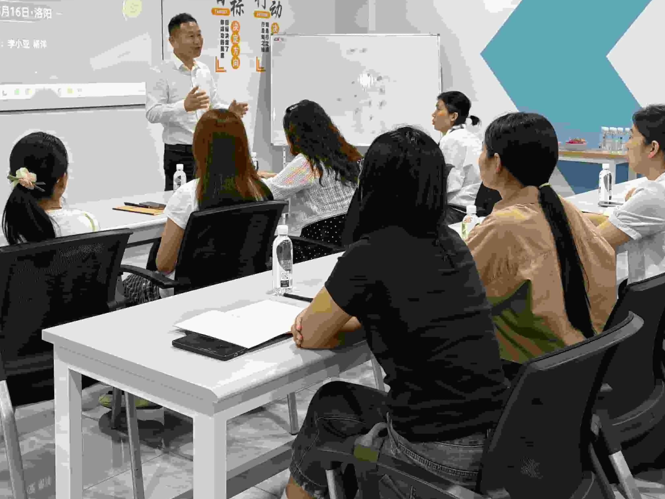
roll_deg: +0.8
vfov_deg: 31.6
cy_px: 128
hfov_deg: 41.8
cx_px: 256
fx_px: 864
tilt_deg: -3.8
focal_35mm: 45
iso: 125
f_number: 1.6
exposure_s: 1/50
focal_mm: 5.96
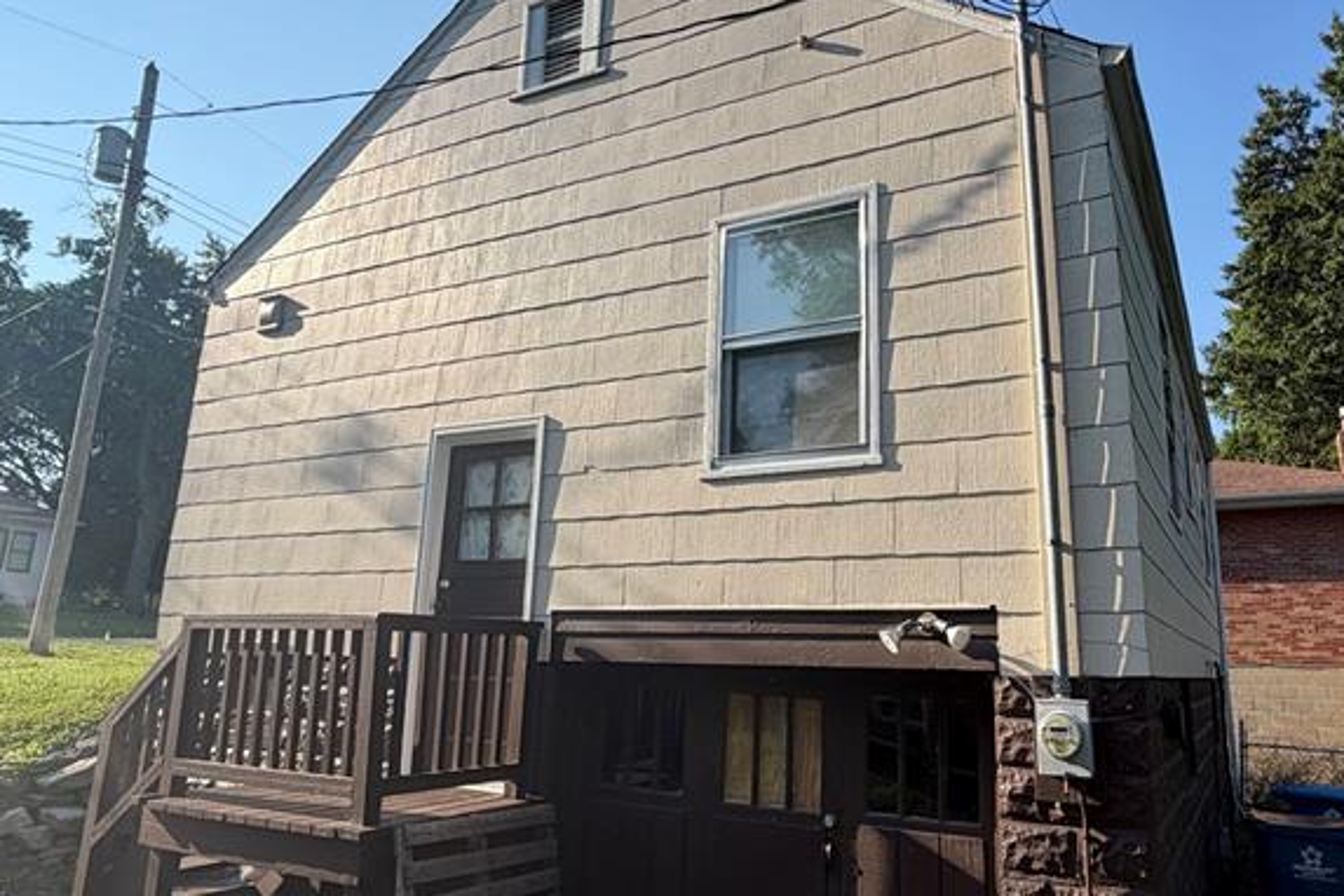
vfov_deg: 49.6
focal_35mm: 26
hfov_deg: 69.3
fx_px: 971
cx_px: 732
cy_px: 446
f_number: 2.2
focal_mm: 2.22
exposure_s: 1/770
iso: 32
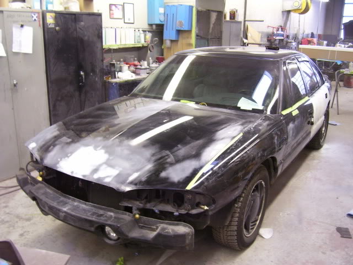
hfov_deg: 54.0
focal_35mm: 34
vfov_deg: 41.8
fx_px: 347
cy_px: 132
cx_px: 176
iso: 160
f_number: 2.7
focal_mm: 5.6
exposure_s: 1/15
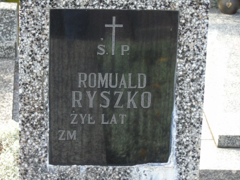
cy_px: 90
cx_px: 120
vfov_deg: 10.4
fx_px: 985
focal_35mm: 142
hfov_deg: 13.9
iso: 320
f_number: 4.7
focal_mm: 25
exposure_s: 1/125
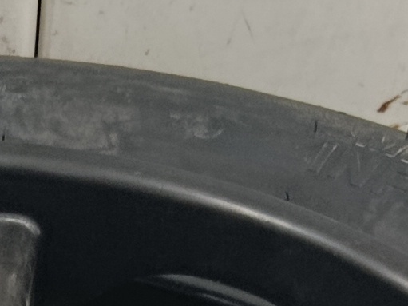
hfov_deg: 10.3
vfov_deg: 7.0
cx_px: -141
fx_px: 2215
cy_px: 936
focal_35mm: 188
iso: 752
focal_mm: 5.24
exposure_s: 1/50
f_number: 1.7
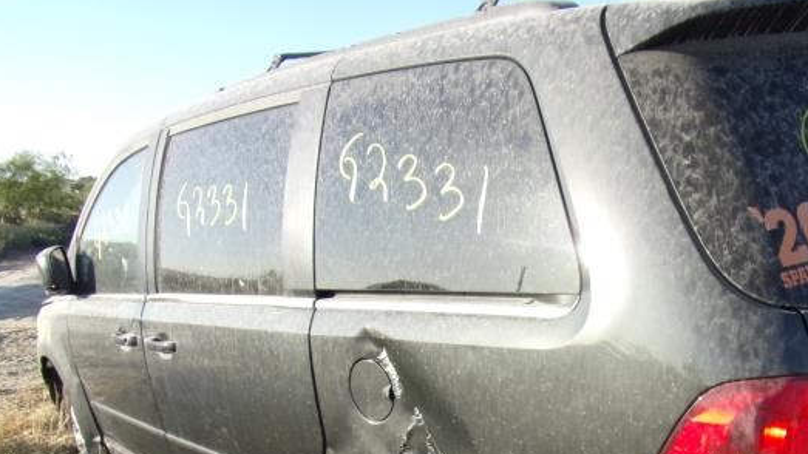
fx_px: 857
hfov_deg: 48.5
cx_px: 610
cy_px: 420
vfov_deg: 28.4
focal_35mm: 40
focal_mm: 4.3
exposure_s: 1/450
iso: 80
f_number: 3.3
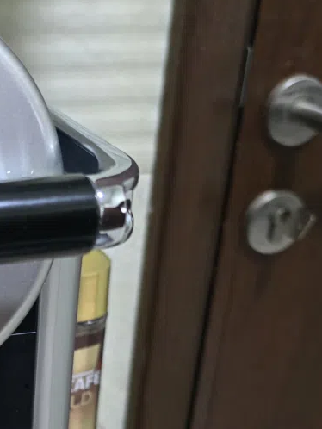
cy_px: 338
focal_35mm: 63
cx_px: -39
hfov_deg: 22.0
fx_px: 781
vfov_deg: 30.0
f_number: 1.7
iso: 2000
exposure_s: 1/100
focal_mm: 6.3
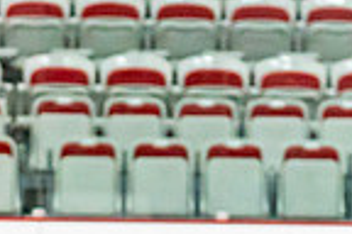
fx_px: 4419
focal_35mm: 452
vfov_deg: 3.0
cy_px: 486
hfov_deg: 4.5
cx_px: -148
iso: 3200
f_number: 2.8
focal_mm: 83
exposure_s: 1/1000
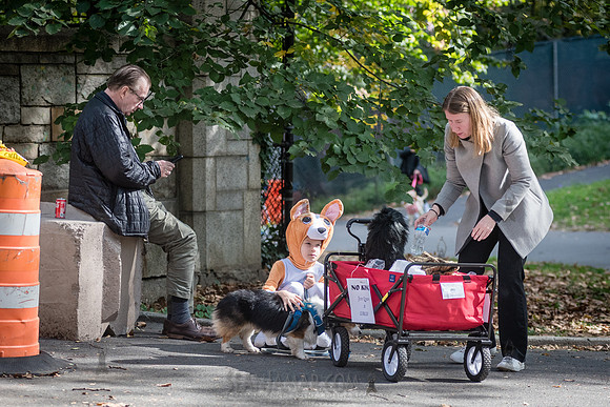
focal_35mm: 134
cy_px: 226
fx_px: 2265
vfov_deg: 10.3
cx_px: 310
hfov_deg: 15.3
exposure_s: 1/1250
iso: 1000
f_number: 4
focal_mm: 105
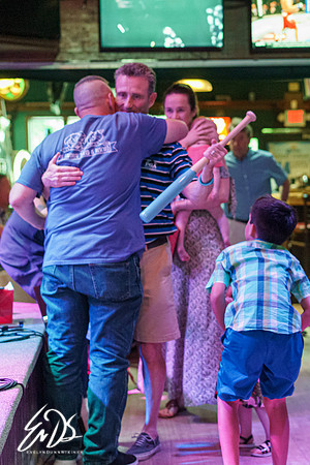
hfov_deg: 15.6
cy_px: 225
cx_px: 233
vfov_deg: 23.3
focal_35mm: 87
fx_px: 1126
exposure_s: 1/125
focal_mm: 55
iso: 3200
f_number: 2.8
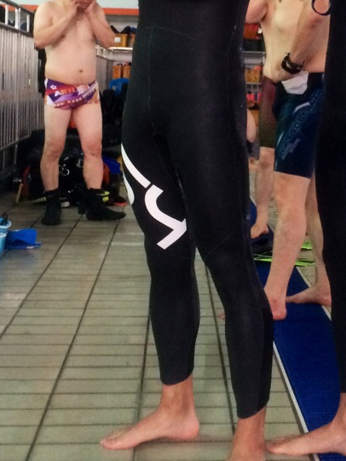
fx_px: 946
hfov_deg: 20.5
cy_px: 93
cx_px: 270
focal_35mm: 71
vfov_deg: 26.9
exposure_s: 1/30
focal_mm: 4.12
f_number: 2.2
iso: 160
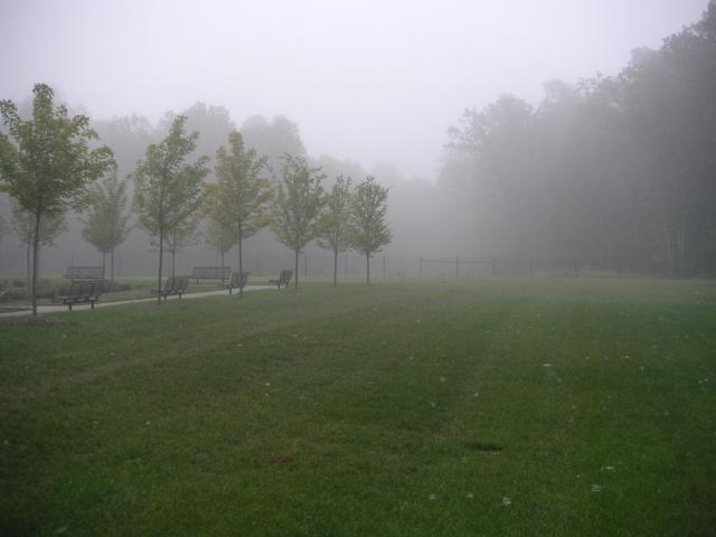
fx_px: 1096
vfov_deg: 27.5
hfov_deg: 36.2
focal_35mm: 53
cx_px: 358
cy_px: 268
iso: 50
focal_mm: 8.2
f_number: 3
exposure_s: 1/350
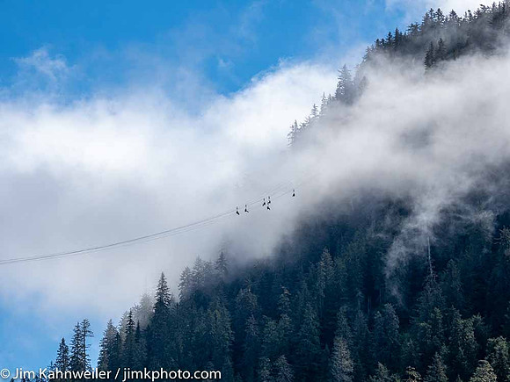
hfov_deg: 9.9
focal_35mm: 200
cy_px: 191
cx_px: 255
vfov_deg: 7.4
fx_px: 2947
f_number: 8
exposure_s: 1/800
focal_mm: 100
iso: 200
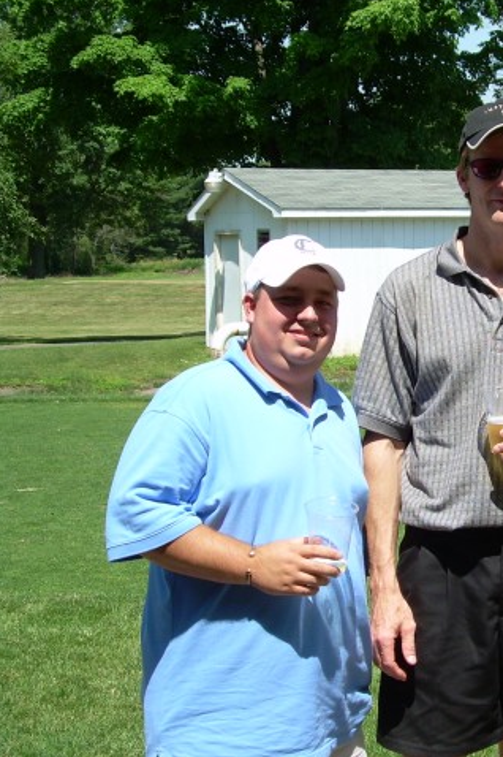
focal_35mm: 85
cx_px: 503
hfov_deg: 15.7
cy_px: 378
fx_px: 1784
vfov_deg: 23.9
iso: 50
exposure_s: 1/500
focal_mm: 10.3
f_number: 3.4
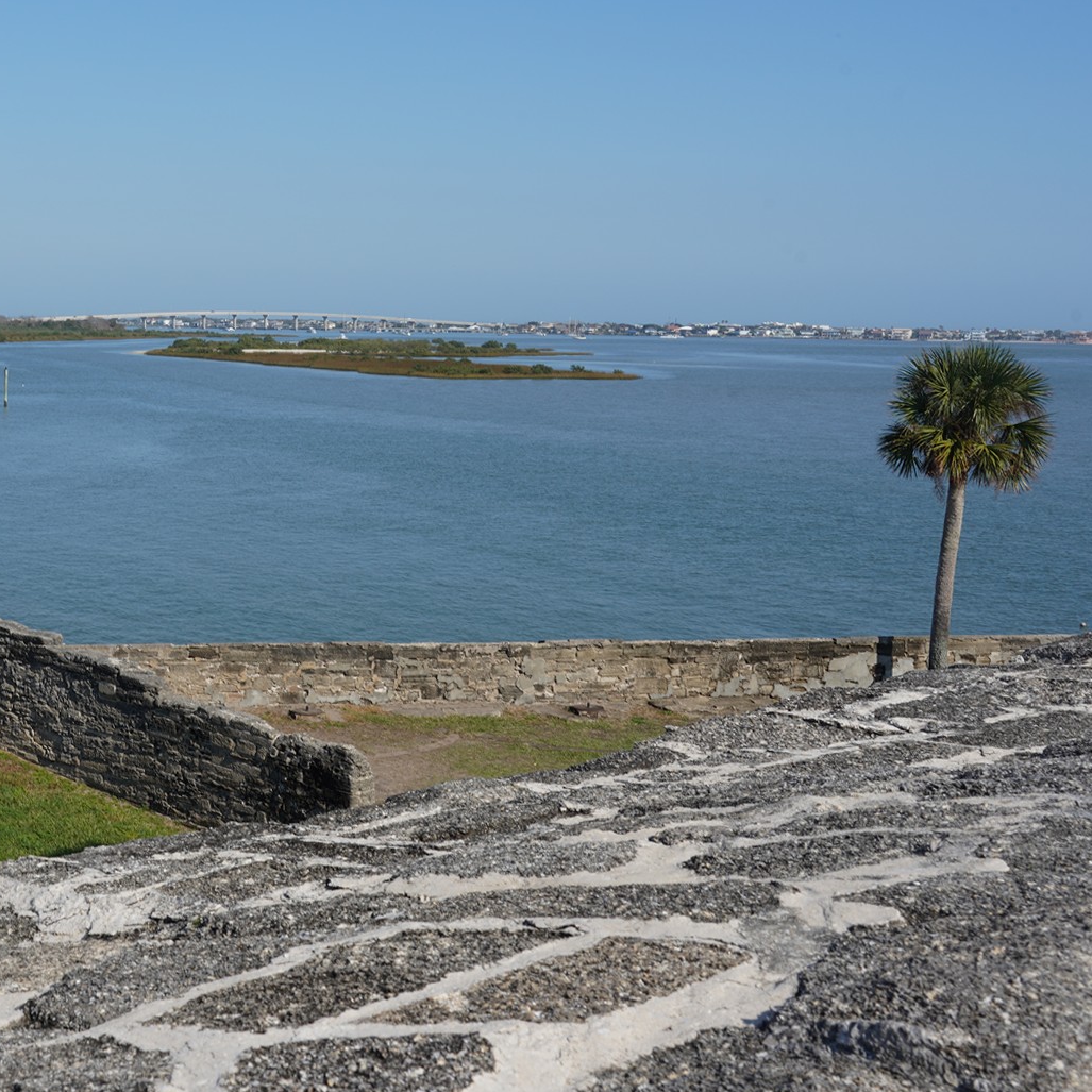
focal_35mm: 48
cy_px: 485
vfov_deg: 35.3
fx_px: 1713
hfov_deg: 33.9
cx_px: 169
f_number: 16
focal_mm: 29
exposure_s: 1/100
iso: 100
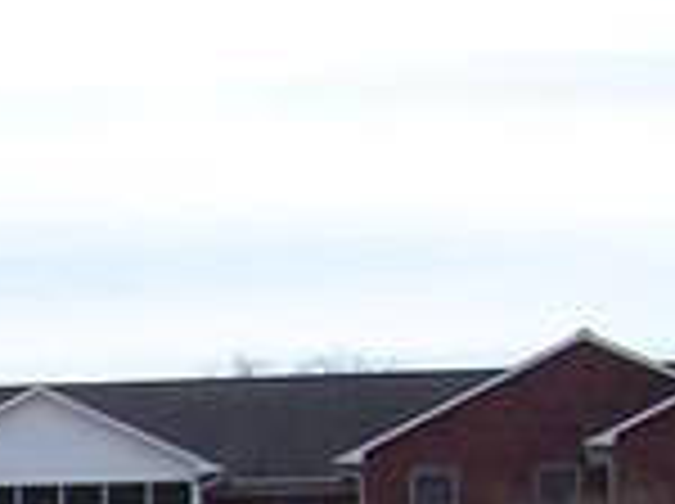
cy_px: 914
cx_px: -1368
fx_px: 5062
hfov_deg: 6.9
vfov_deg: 5.6
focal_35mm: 260
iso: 64
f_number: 4
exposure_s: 1/500
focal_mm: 6.3
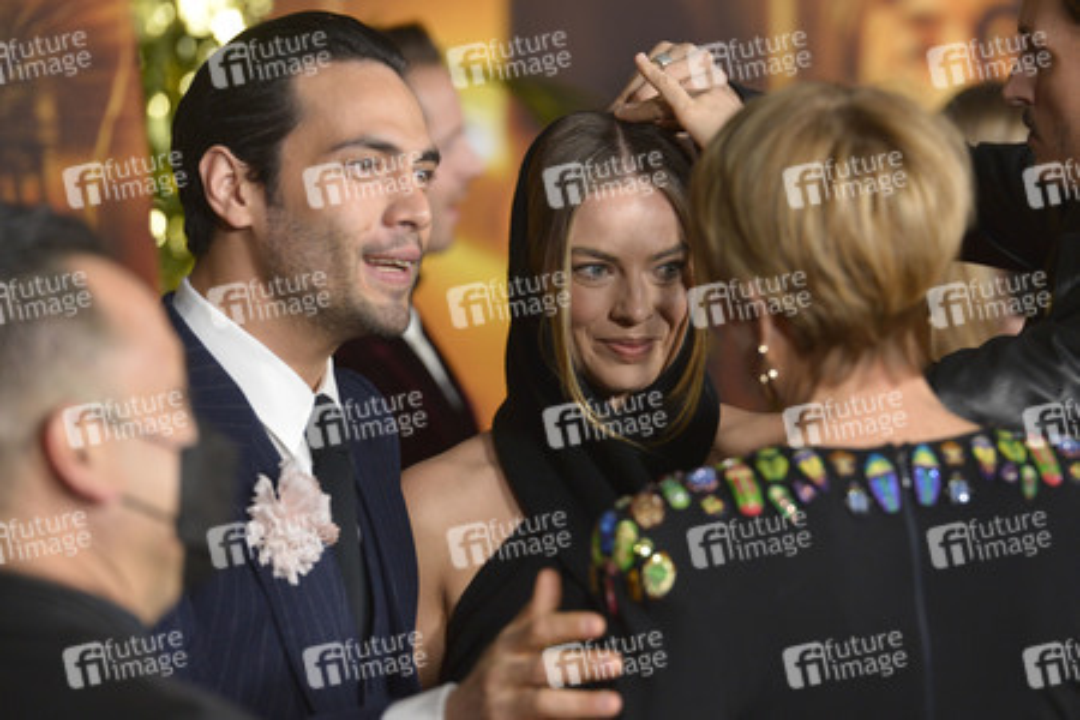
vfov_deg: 6.9
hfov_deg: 10.3
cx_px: 540
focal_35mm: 200
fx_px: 6000
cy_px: 360
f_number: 4.5
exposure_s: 1/320
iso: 2000
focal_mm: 200
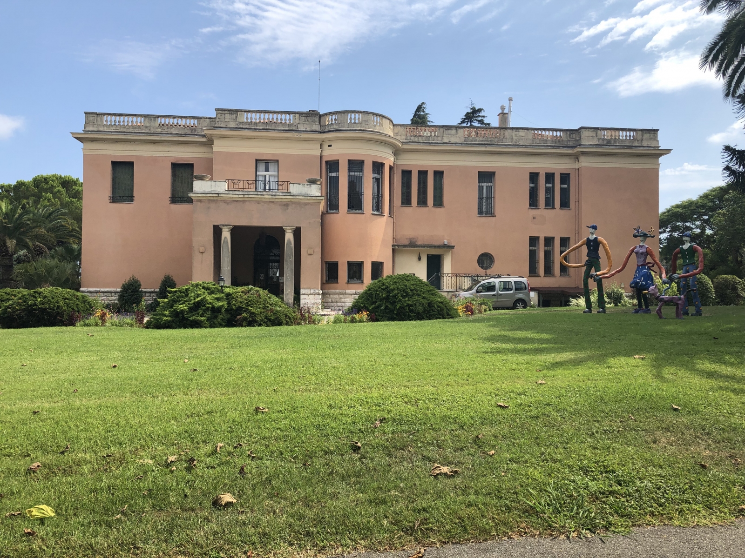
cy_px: 279
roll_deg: -1.6
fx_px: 603
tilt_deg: +1.3
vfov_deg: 49.7
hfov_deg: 63.4
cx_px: 372
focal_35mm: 28
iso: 20
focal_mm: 3.99
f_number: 1.8
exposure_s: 1/1919
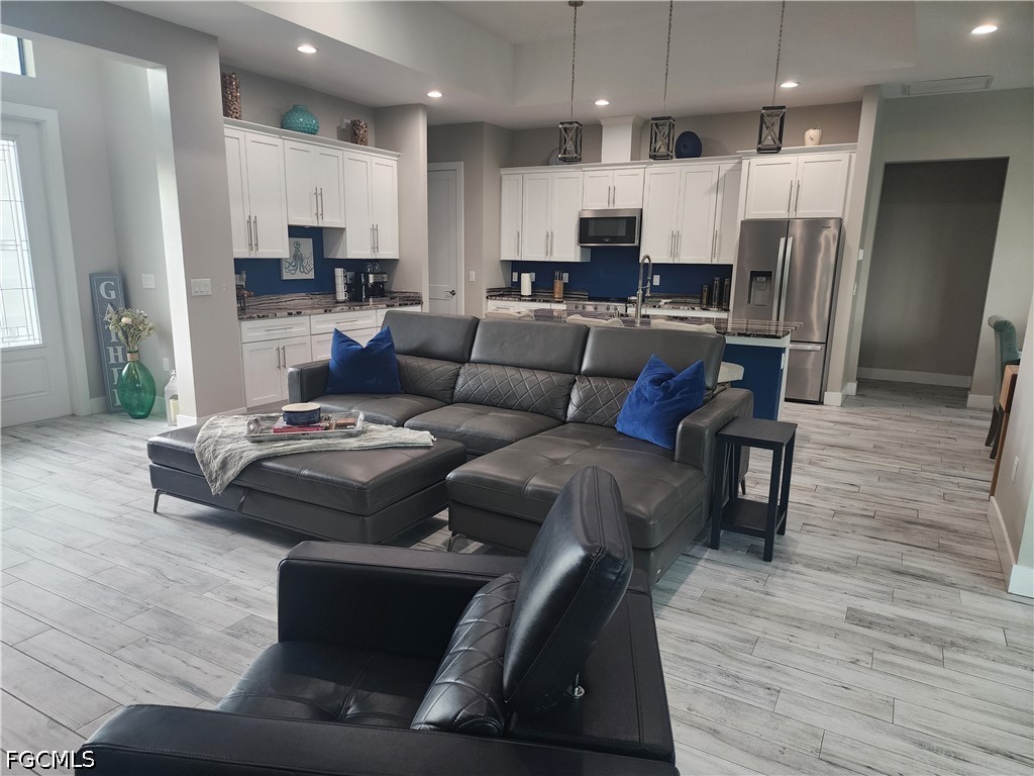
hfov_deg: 73.9
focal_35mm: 23
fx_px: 687
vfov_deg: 58.9
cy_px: 388
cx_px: 517
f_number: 1.8
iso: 400
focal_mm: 6.4
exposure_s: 1/120
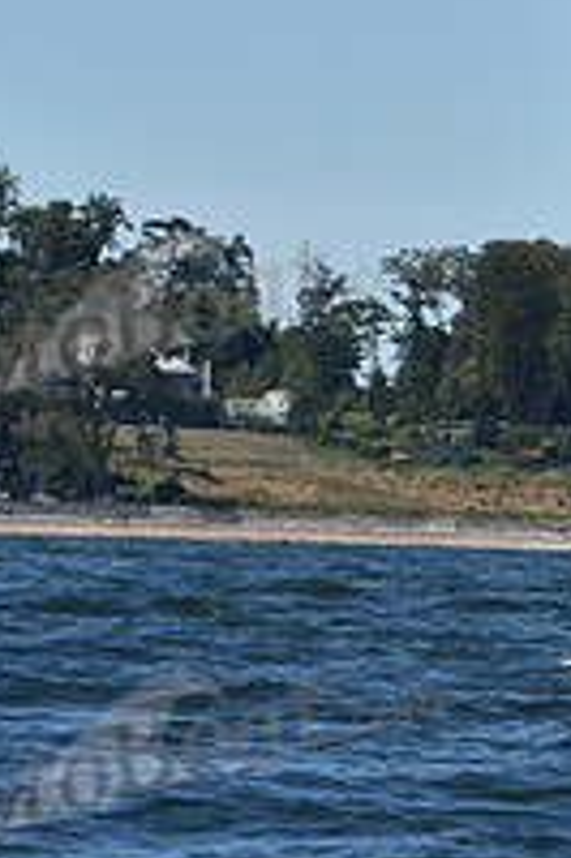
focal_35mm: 407
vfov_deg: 5.1
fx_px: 9699
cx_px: 668
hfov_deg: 3.4
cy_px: 43
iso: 200
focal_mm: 140
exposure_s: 1/1250
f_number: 5
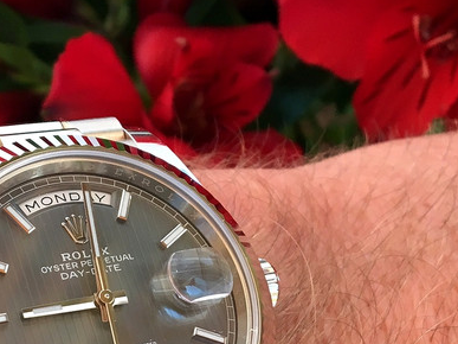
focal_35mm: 80
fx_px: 1058
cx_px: 230
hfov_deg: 24.4
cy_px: 279
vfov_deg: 18.2
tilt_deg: -62.0
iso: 32
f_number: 2.2
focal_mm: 4.15
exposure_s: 1/33
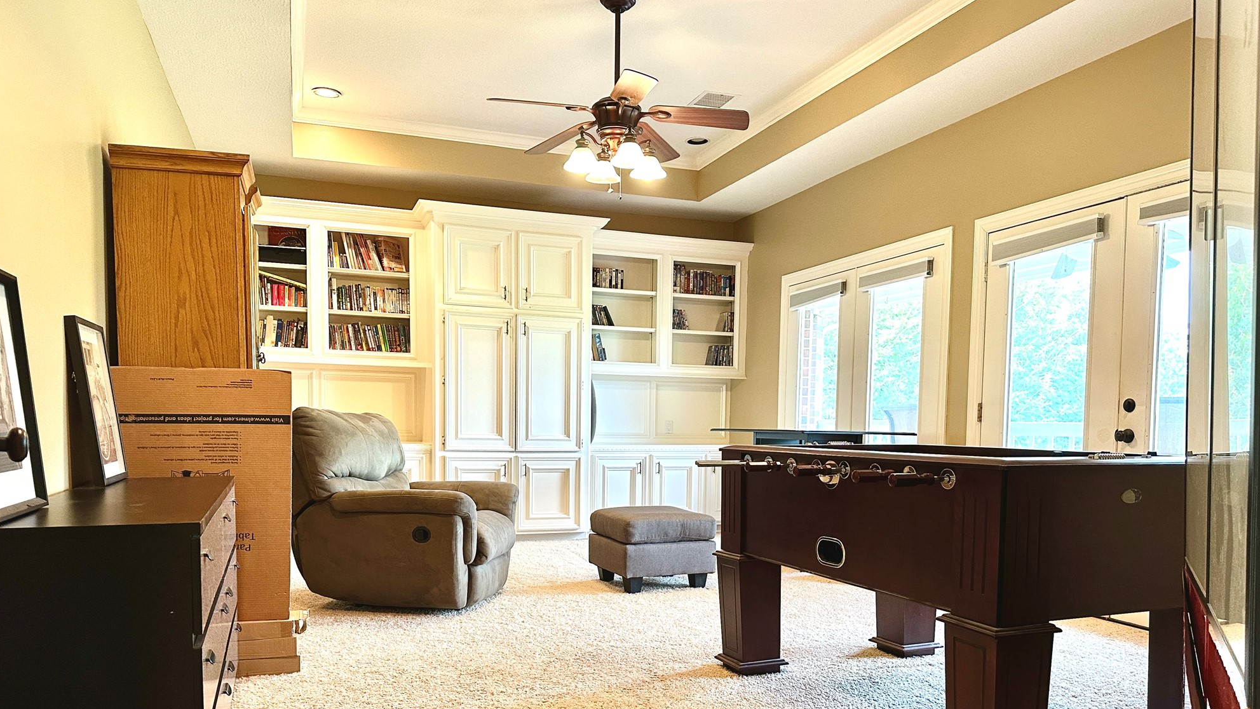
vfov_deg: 42.3
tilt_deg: -3.7
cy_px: 476
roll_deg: -0.9
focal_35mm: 27
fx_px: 902
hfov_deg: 69.9
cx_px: 635
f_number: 1.78
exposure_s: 1/60
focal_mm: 6.86
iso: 250
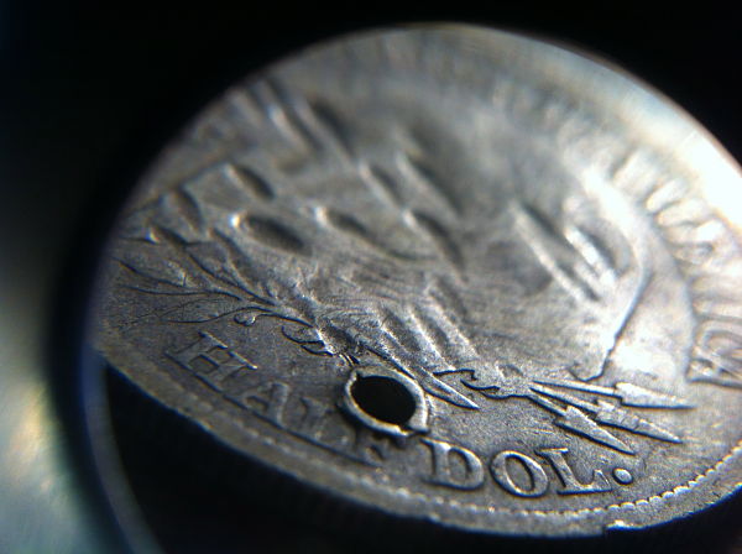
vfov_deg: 40.6
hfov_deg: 52.7
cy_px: 277
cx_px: 371
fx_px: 749
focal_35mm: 35
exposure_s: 1/100
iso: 100
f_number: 2.8
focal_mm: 3.85
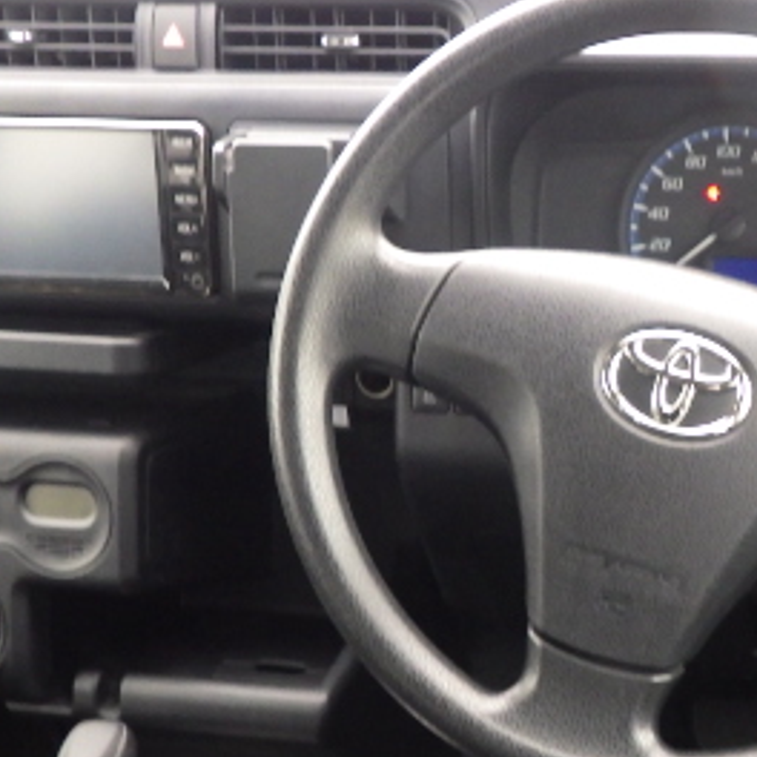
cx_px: 599
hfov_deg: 28.0
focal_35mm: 60
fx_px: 1484
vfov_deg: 28.5
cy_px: 490
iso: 640
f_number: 3.5
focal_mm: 5
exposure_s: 1/45
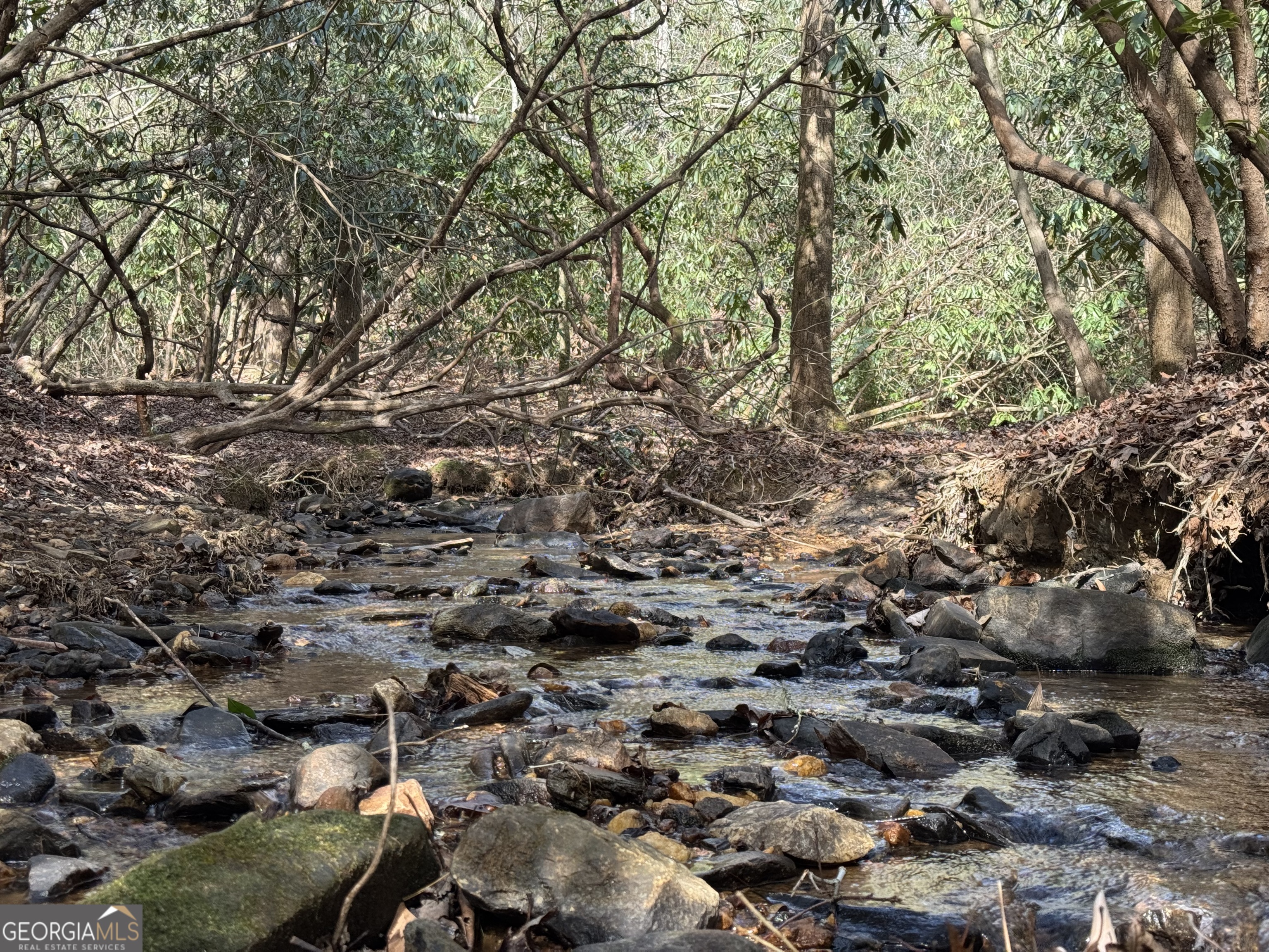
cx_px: 634
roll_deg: +0.1
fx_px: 1760
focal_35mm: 48
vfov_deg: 30.3
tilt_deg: +0.2
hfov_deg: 39.7
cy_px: 476
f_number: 1.78
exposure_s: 1/207
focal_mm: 6.76
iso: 50
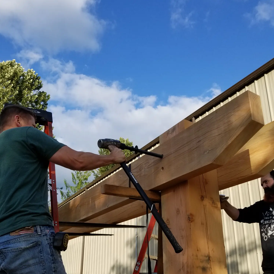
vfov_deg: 51.6
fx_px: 278
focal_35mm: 31
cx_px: 137
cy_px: 181
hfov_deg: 52.5
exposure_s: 1/1524
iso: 50
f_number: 1.7
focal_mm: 4.3
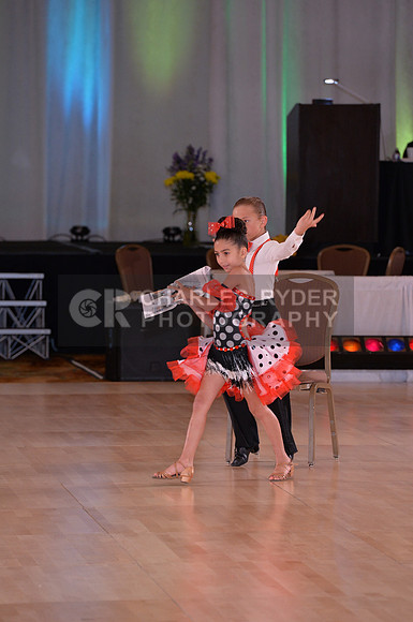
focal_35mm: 200
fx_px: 3452
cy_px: 311
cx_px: 206
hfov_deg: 6.8
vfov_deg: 10.3
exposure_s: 1/250
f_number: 5.6
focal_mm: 200
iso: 2000
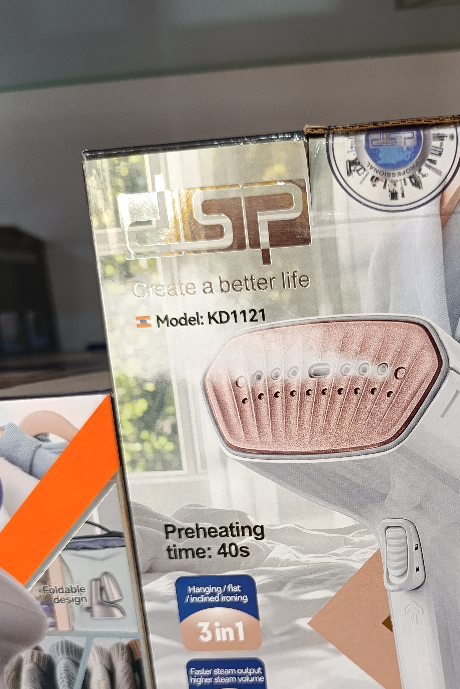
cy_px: 468
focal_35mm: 37
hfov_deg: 34.6
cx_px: 378
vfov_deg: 50.8
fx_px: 709
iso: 640
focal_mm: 6.14
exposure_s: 1/100
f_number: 1.65
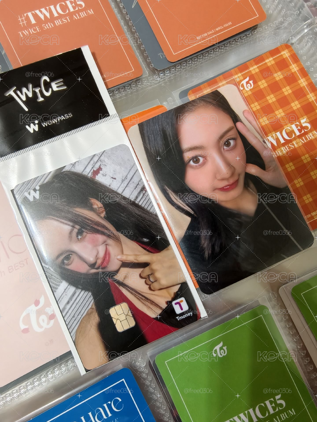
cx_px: 158
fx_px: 305
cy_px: 211
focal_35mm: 25
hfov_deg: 54.9
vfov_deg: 69.4
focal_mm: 2.32
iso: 910
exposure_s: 1/30
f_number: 2
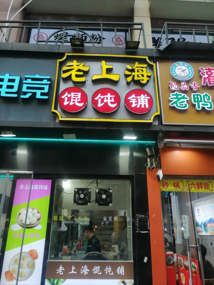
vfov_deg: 65.3
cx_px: 107
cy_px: 142
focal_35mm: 27
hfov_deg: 51.4
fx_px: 223
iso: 160
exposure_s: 1/435
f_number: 1.8
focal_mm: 3.96
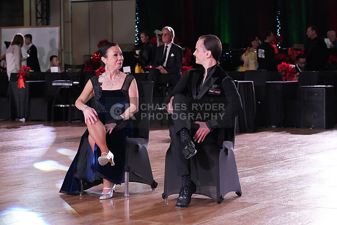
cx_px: 168
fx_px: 983
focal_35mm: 105
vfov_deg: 13.0
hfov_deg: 19.5
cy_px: 112
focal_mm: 105
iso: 5000
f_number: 5.6
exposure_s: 1/320
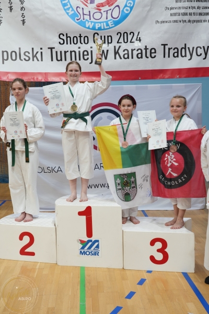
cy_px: 157
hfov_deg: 31.9
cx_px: 104
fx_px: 366
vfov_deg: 46.4
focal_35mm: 42
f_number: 8
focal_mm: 42
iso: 800
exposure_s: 1/30
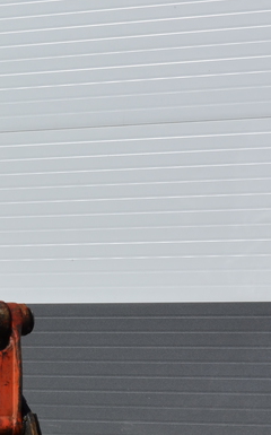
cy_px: 268
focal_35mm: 132
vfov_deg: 15.8
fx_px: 1563
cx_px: -278
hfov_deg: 9.3
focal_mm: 26
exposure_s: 1/500
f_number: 11
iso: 125
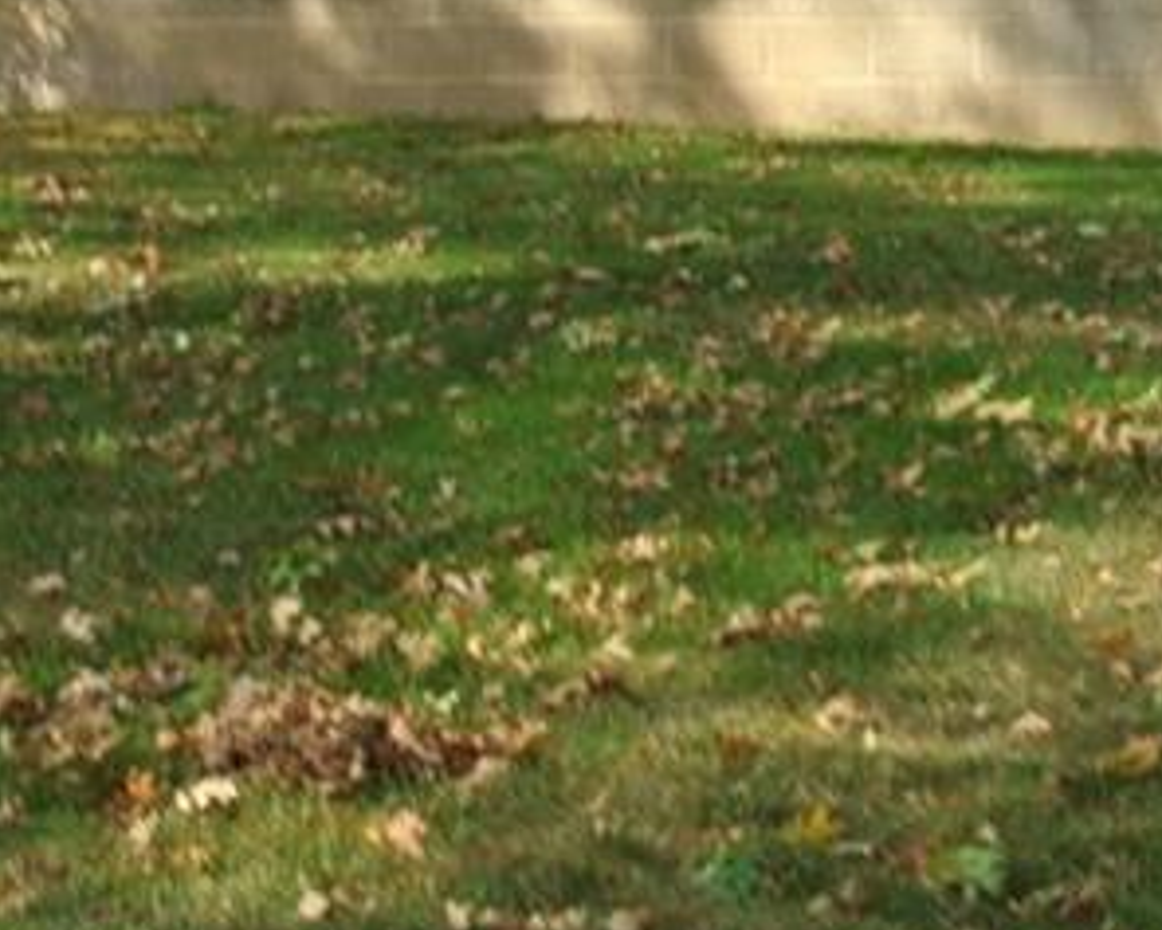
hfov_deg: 15.9
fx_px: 4128
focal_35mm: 120
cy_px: -373
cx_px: 989
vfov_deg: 12.4
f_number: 11
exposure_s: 1/60
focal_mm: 14
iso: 100
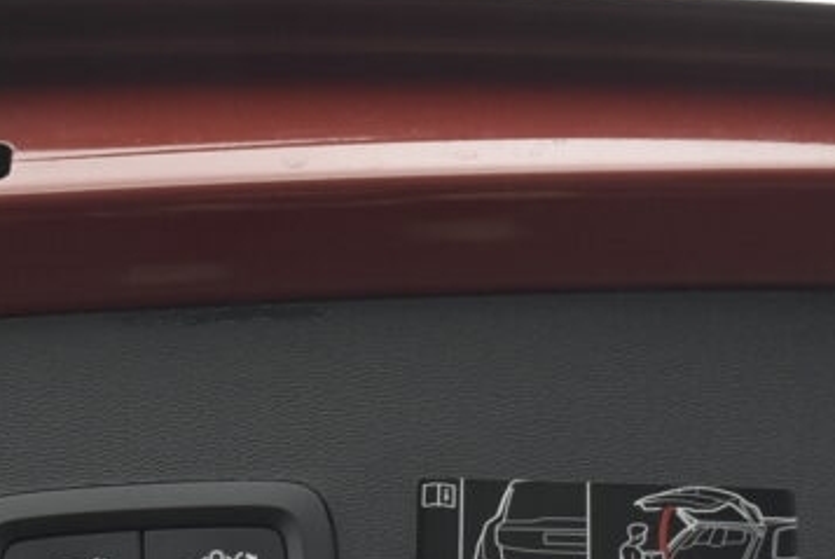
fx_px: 1997
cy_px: 526
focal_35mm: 86
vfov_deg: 15.7
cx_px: 290
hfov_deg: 23.5
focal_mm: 20
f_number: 3.8
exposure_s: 1/125
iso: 1600
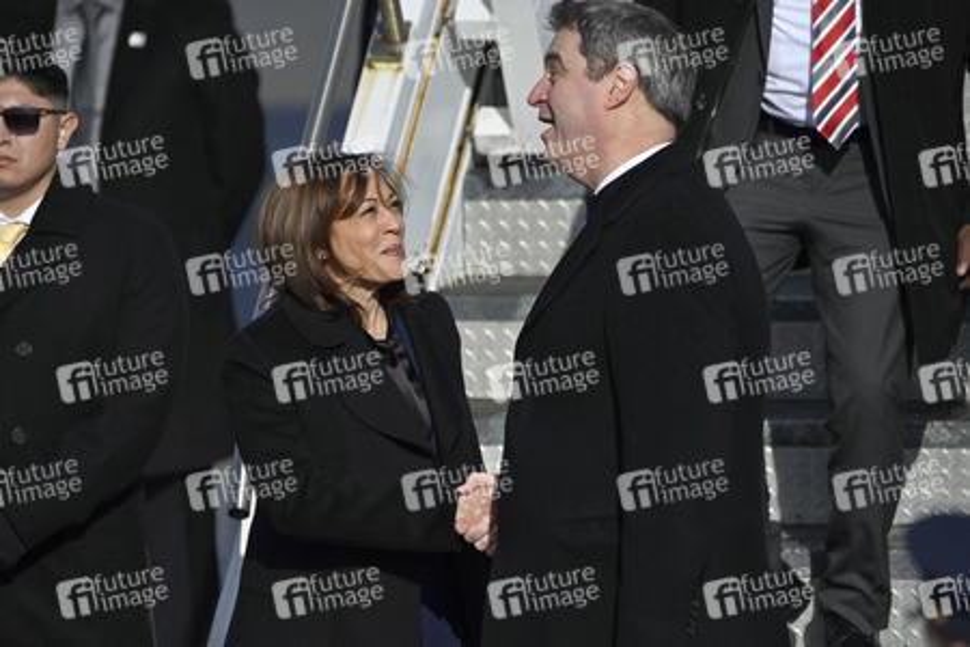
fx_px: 16165
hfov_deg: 3.4
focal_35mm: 600
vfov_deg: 2.3
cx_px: 485
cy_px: 324
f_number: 6.3
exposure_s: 1/3200
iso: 160
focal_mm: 600
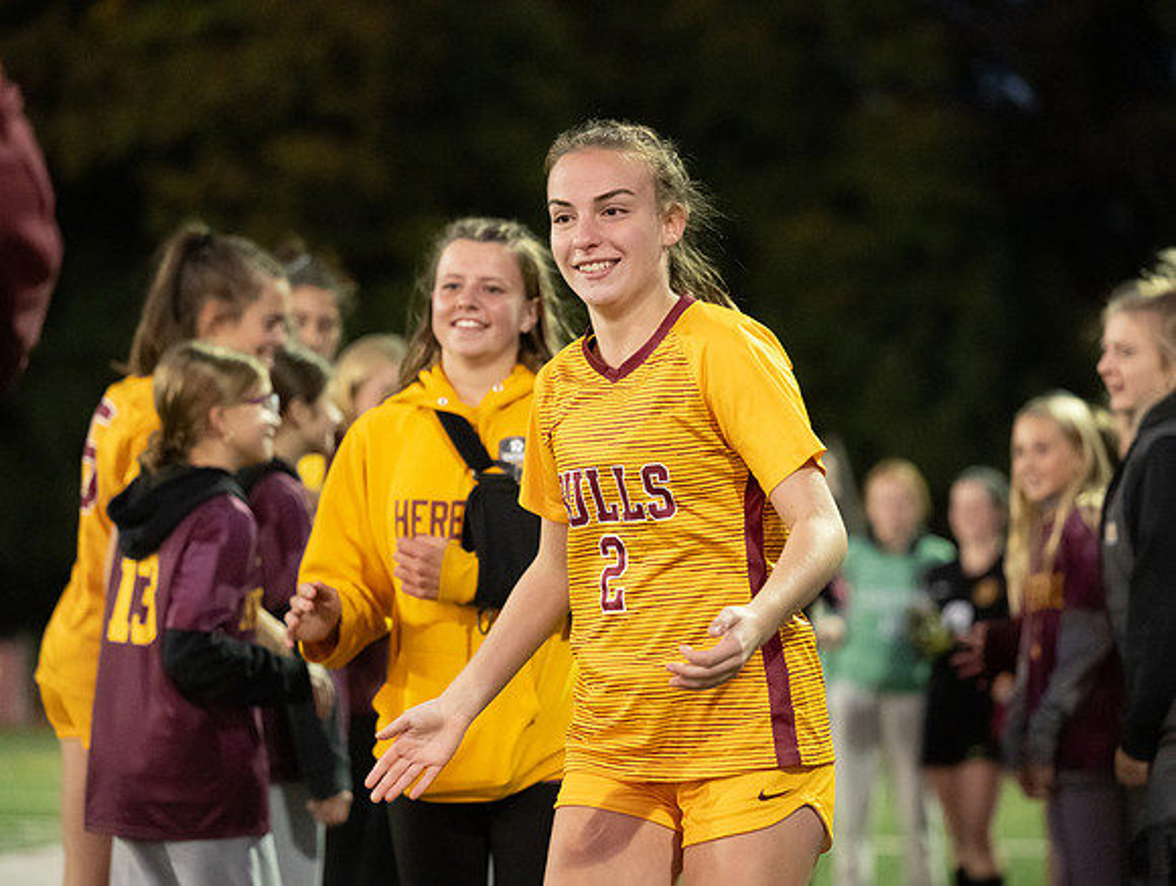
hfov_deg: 15.1
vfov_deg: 11.4
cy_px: 443
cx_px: 588
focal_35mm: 130
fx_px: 4429
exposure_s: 1/640
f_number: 2.8
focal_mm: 120
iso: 12800
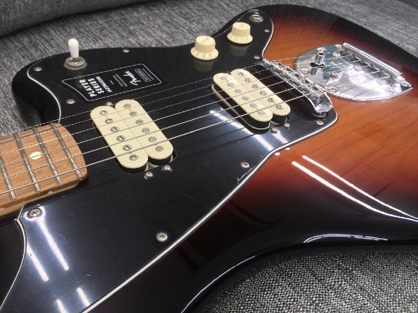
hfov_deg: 61.7
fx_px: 350
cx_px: 209
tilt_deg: -46.8
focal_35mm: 29
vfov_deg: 48.2
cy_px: 156
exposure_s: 1/40
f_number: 2.2
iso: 40
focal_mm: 4.15
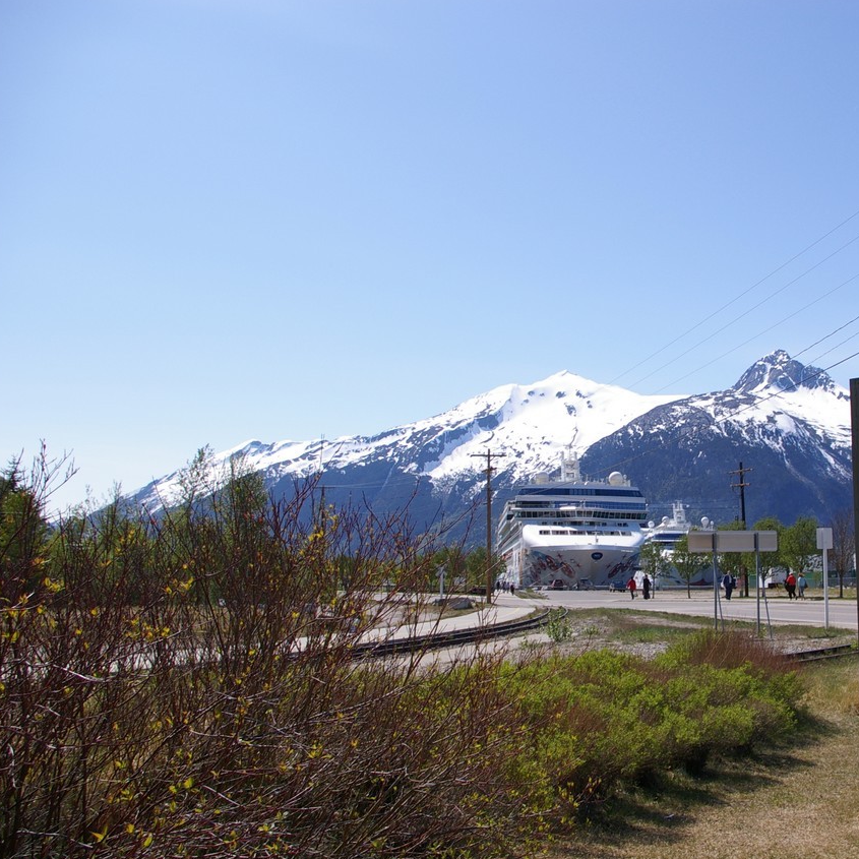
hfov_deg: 41.8
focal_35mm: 39
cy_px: 431
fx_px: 1095
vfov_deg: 42.8
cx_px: 627
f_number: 8
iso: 200
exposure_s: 1/500
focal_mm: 20
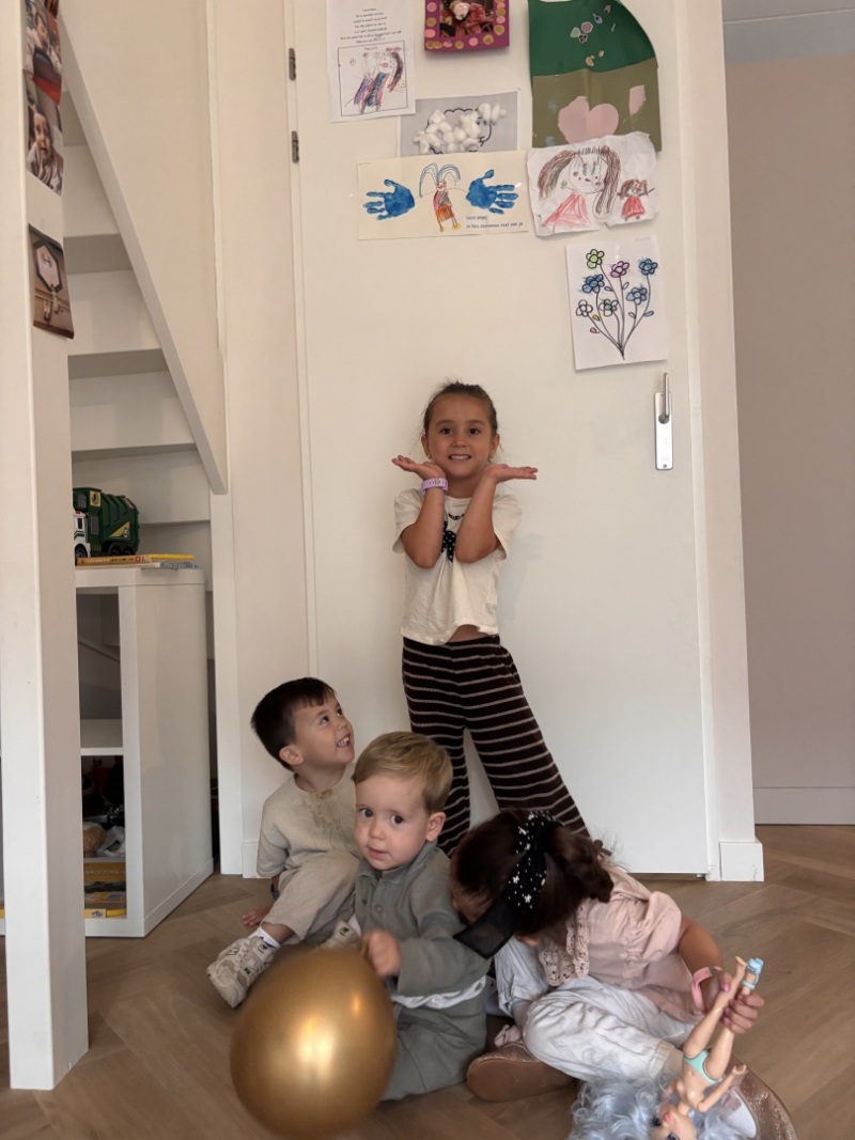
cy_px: 570
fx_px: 856
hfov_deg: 53.1
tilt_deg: +1.4
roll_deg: +1.7
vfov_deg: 67.3
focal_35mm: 26
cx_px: 428
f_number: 1.6
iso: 200
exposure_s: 1/60
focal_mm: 5.96
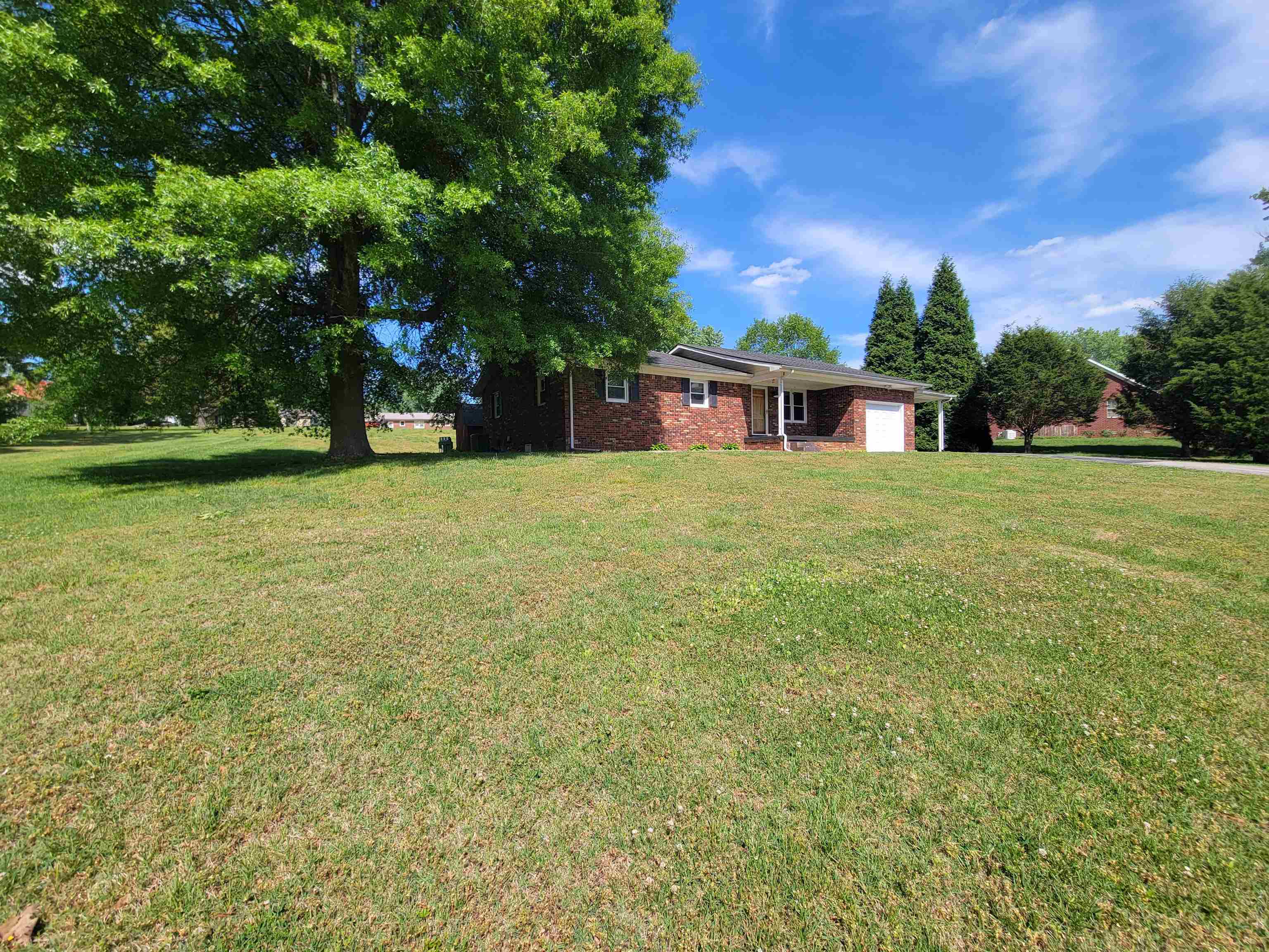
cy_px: 476
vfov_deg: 89.9
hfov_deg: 106.2
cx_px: 634
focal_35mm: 13
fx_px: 477
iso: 50
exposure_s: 1/1429
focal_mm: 2.2
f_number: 2.2
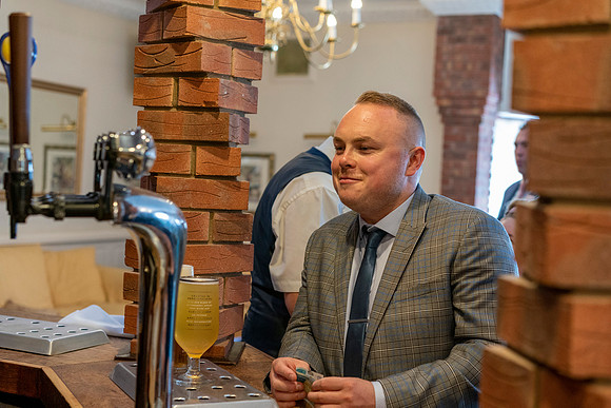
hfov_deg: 36.2
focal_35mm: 55
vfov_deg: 24.6
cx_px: 306
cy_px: 204
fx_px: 934
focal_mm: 55
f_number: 4
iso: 2500
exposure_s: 1/160
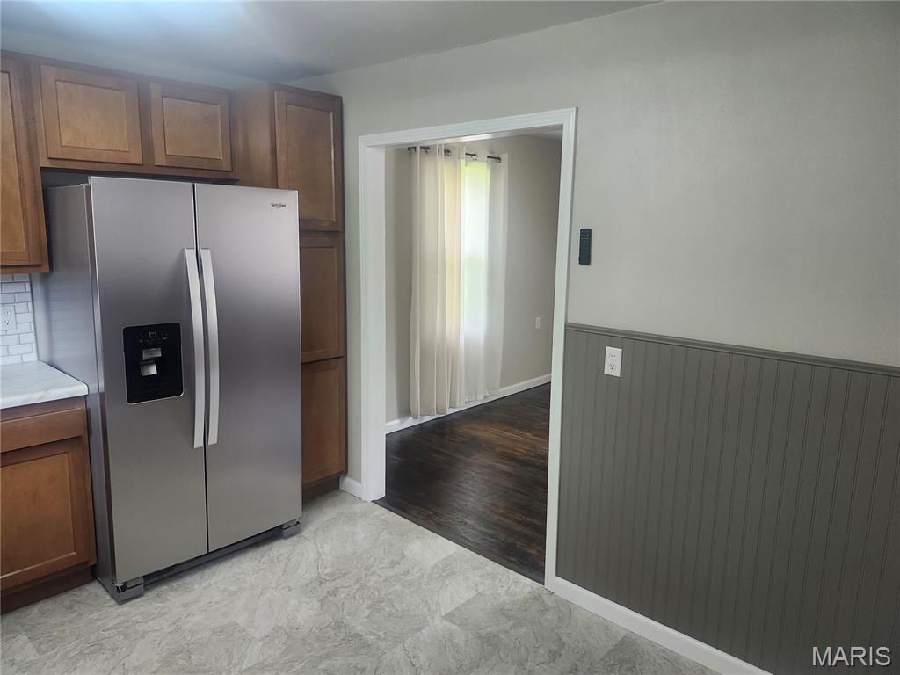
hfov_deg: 73.9
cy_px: 338
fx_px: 598
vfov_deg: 58.9
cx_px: 450
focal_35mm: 23
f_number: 1.8
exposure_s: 1/120
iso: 320
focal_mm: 5.54
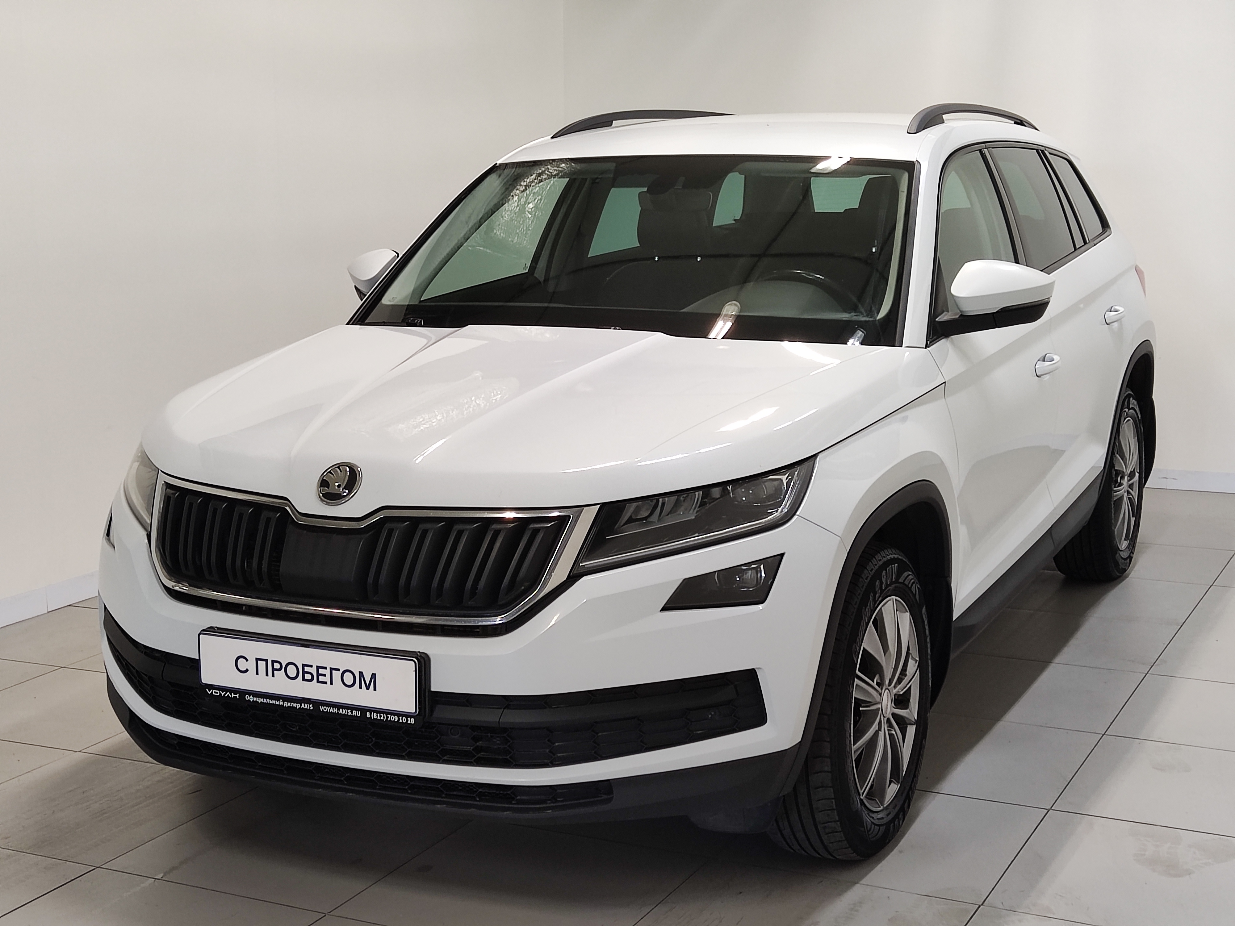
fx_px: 1820
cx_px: 618
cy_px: 463
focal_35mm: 51
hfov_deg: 37.5
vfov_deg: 28.6
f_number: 1.79
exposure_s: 1/50
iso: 187
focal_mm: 4.74
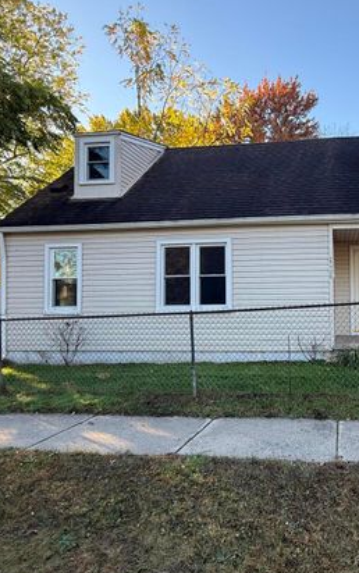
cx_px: 296
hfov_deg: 47.8
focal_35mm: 24
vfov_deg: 74.7
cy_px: 296
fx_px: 375
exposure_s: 1/201
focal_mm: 2.22
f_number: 2.2
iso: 64
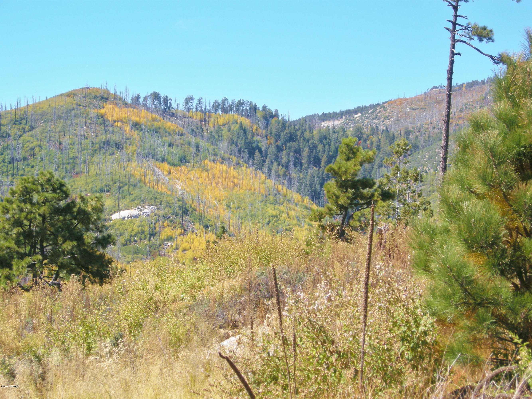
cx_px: 266
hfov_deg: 19.4
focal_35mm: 101
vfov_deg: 14.6
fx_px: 1552
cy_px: 200
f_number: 5.2
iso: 64
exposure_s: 1/200
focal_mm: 21.5
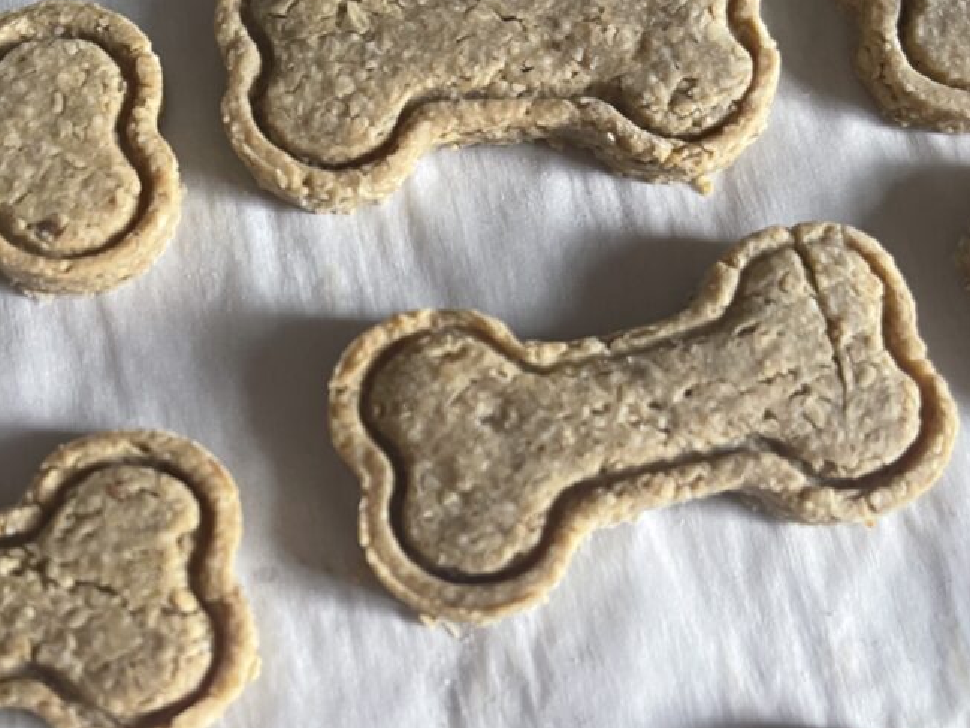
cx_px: 309
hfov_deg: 45.0
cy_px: 407
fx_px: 1149
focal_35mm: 41
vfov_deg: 35.1
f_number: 1.6
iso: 160
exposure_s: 1/60
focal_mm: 5.1
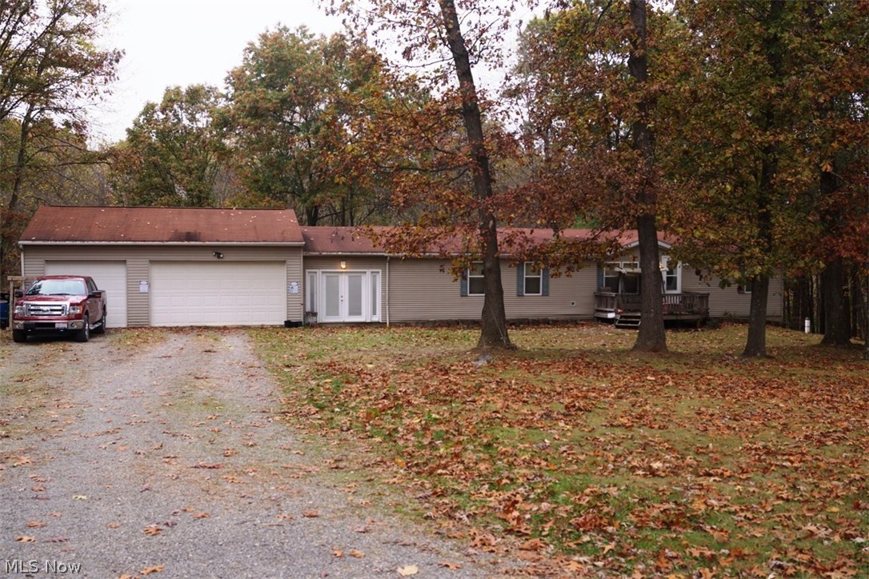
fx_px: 869
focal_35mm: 36
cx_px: 434
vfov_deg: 36.9
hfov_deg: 53.1
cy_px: 290
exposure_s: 1/125
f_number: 5.6
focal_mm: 24
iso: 100
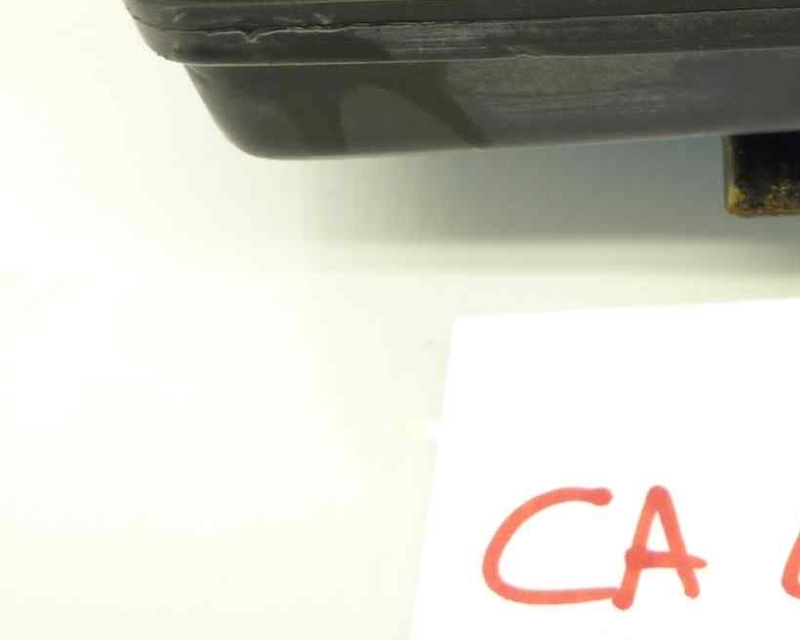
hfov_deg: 22.6
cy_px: -103
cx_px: 1013
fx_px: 1800
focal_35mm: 76
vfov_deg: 19.2
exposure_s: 1/15
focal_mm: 4.1
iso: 80
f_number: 3.3
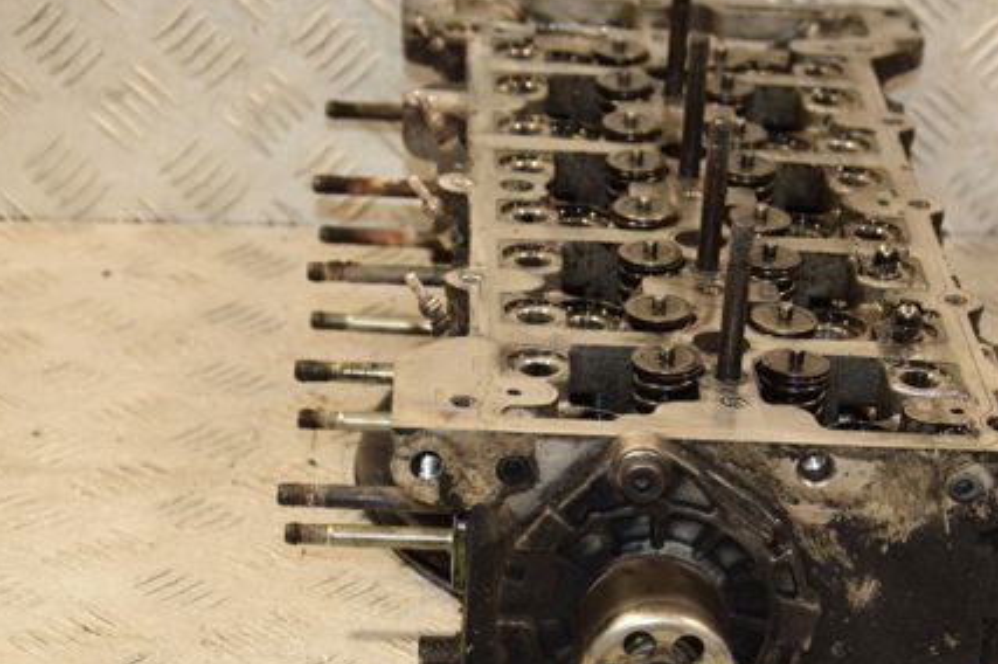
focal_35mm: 108
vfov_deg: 12.7
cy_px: 367
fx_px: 2992
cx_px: 661
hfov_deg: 18.9
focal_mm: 48
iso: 800
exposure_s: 1/160
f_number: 4.8
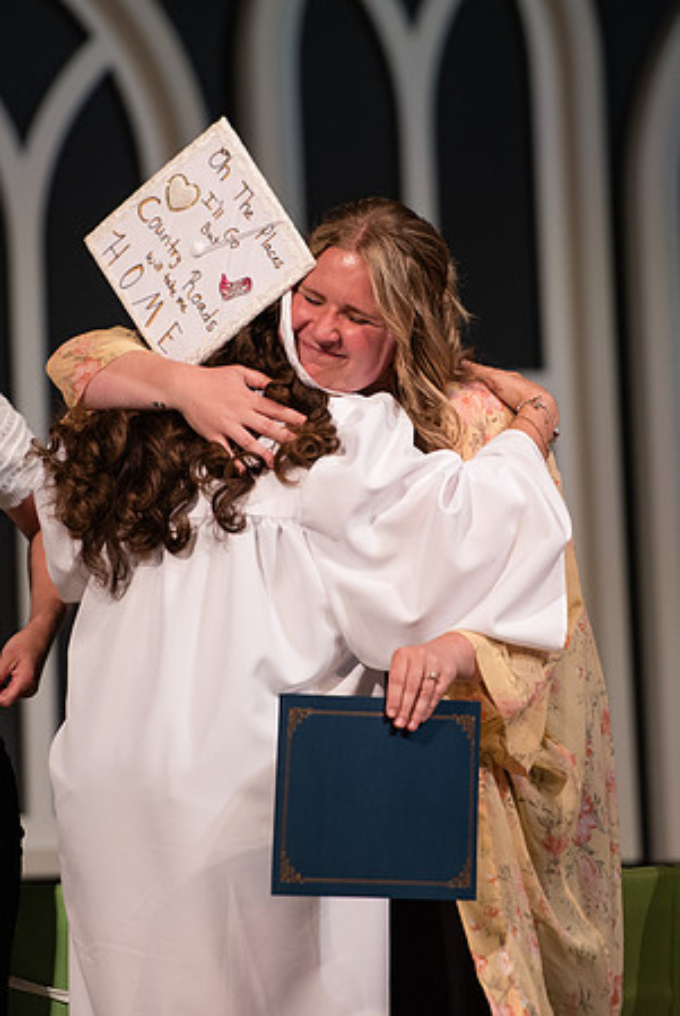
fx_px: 10105
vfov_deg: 5.8
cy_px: 410
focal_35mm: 357
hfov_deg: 3.9
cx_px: 351
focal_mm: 200
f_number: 2.8
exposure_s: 1/250
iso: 800
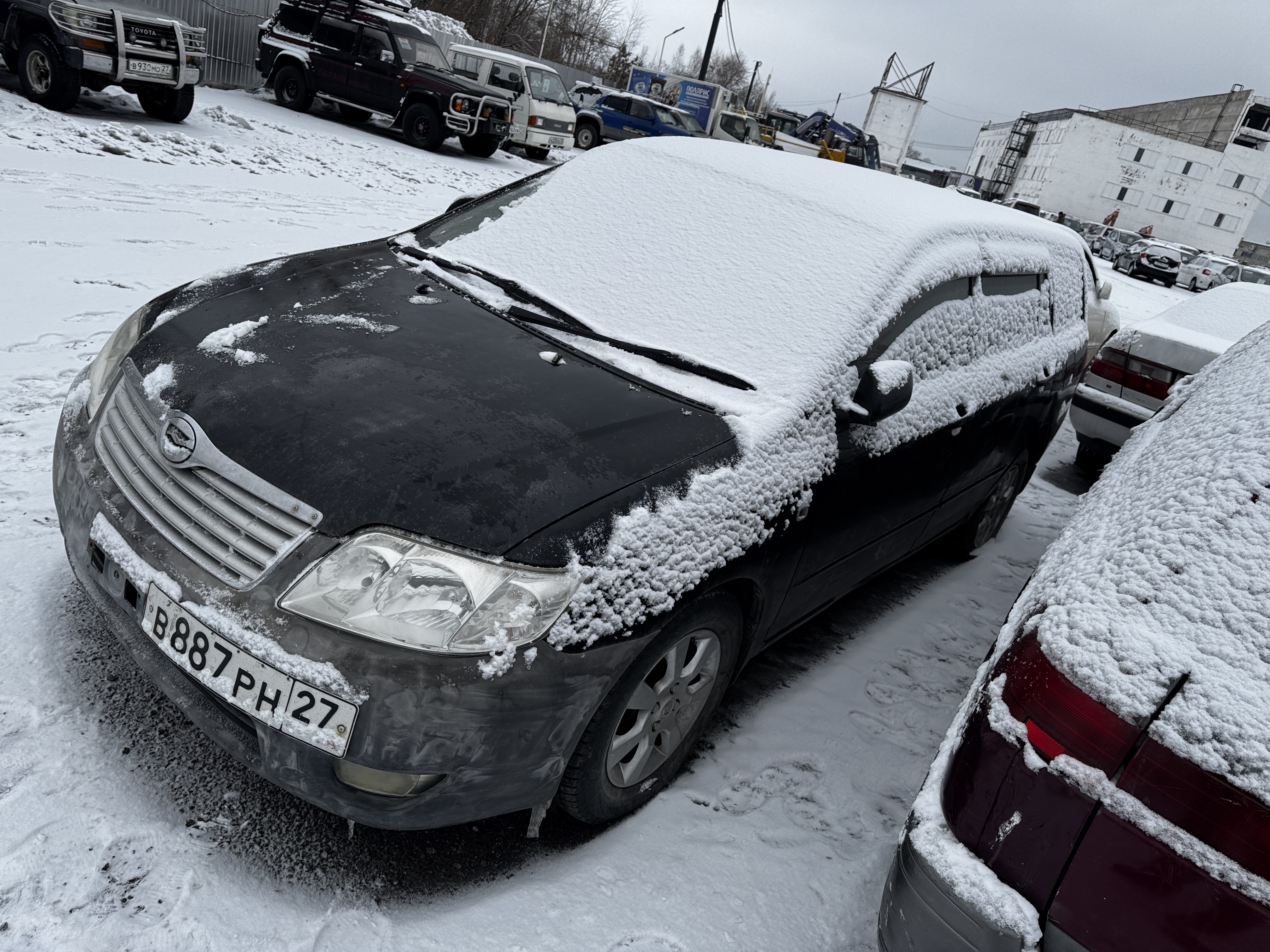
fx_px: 881
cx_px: 635
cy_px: 476
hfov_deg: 71.6
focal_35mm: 24
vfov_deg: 56.8
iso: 80
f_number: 1.78
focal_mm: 6.76
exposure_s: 1/2331
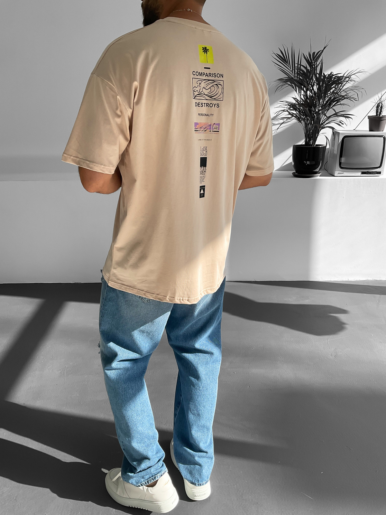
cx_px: 193
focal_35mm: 29
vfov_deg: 61.7
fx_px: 431
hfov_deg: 48.2
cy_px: 258
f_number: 1.8
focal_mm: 3
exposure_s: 1/470
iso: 16
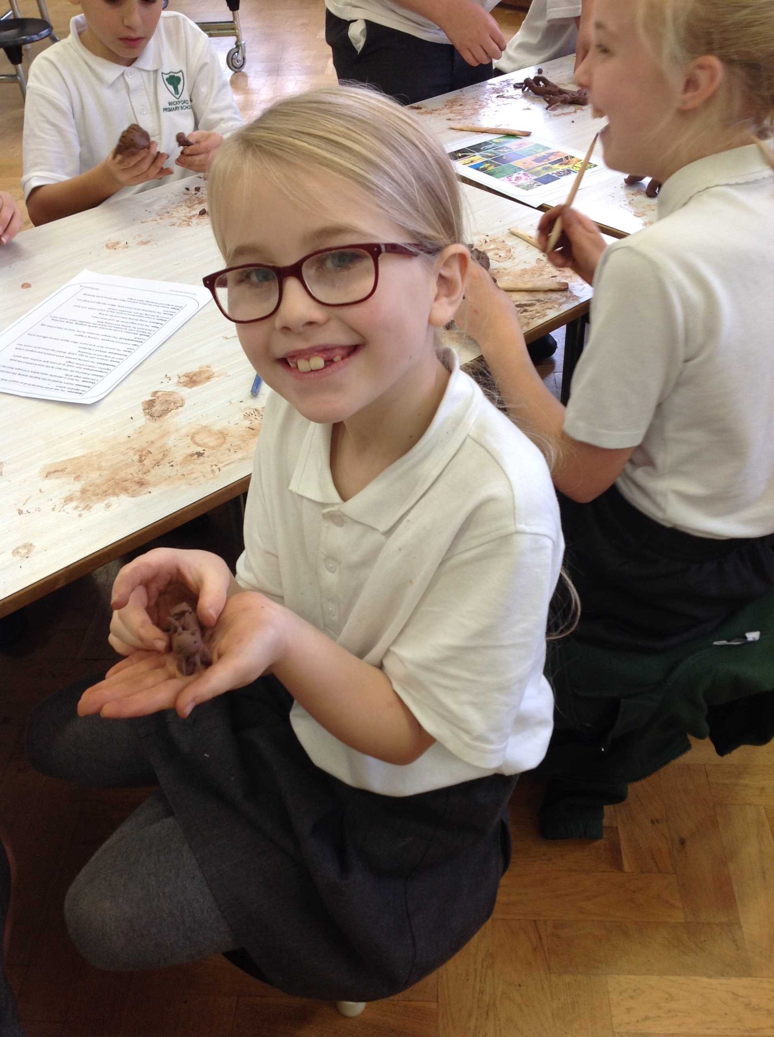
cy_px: 518
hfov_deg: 40.6
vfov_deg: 52.7
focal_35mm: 35
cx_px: 387
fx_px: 1046
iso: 50
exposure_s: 1/30
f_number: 2.4
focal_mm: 4.28
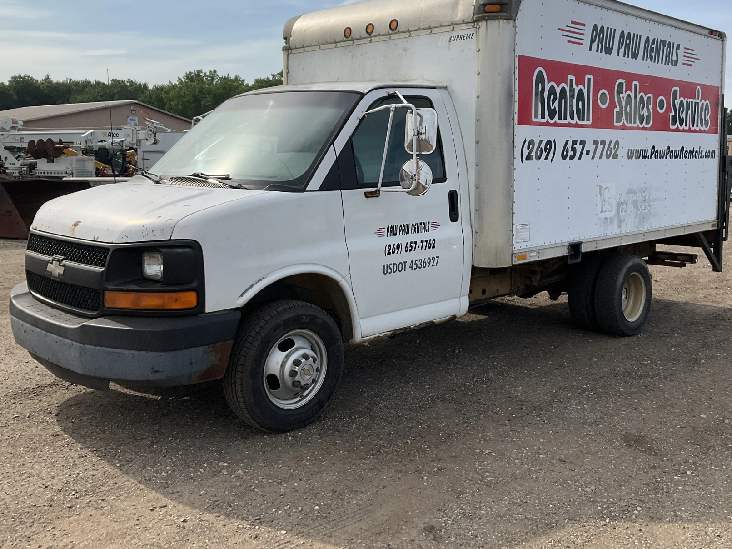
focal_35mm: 36
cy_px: 215
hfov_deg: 51.2
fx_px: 761
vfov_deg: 39.5
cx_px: 415
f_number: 1.8
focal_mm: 3
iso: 25
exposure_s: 1/2141
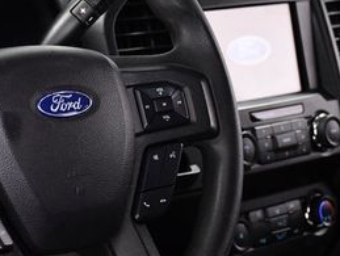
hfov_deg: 16.1
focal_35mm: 121
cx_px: 66
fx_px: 1190
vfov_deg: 12.3
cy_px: 108
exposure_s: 1/160
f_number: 4.2
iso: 2500
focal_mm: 34
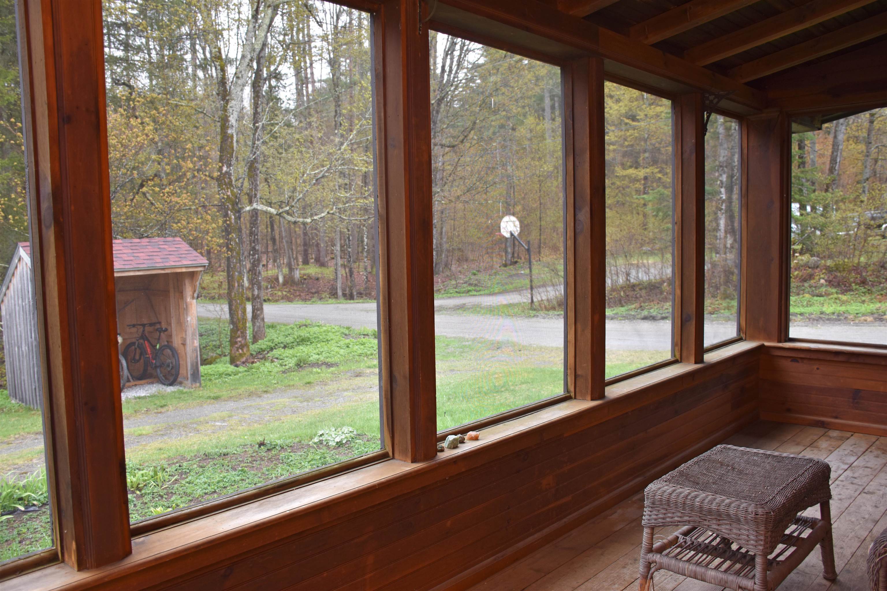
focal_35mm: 30
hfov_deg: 61.9
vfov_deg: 43.6
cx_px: 444
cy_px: 296
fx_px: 739
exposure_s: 1/60
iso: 200
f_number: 4
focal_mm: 20
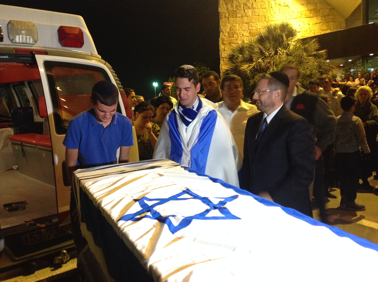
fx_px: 382
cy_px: 141
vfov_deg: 40.6
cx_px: 189
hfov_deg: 52.7
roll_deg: +1.2
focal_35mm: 35
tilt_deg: -4.1
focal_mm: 4.28
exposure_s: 1/15
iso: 320
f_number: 2.4
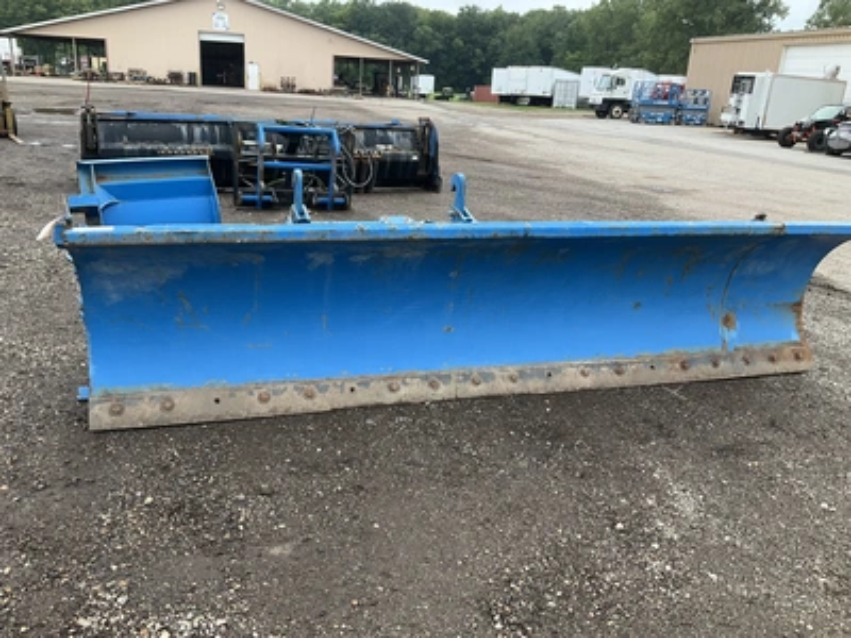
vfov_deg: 48.2
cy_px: 319
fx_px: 713
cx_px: 426
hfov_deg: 61.7
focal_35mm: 29
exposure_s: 1/122
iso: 16
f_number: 1.8
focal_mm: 3
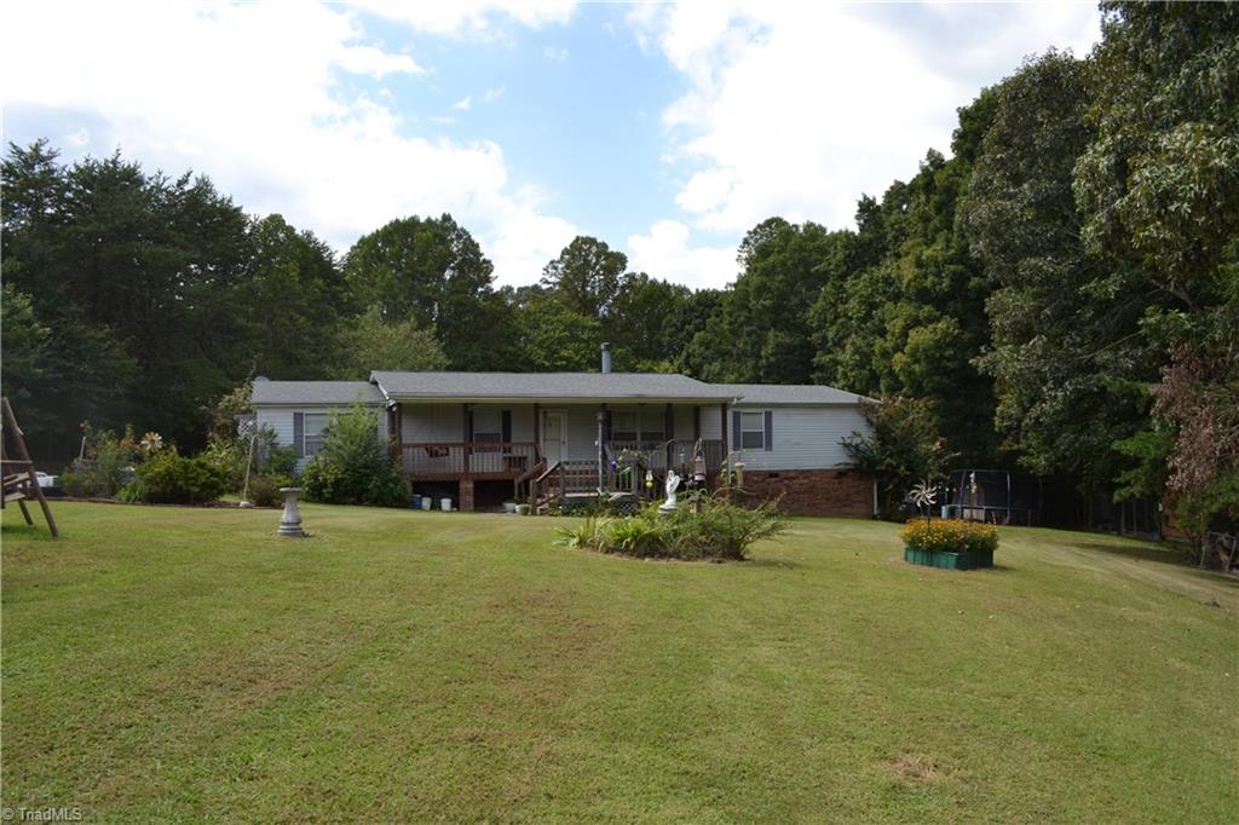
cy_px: 412
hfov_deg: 67.4
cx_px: 620
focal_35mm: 27
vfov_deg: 47.9
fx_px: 929
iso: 100
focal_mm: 18
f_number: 8
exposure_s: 1/200
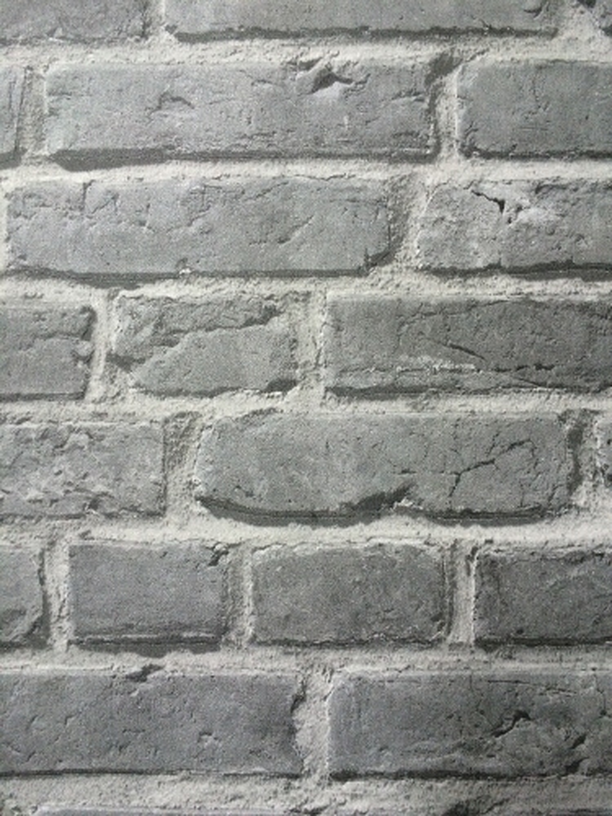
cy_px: 408
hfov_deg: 48.2
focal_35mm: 29
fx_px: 684
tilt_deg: -86.2
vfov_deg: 61.7
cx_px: 306
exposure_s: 1/33
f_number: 2.2
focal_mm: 4.15
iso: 250
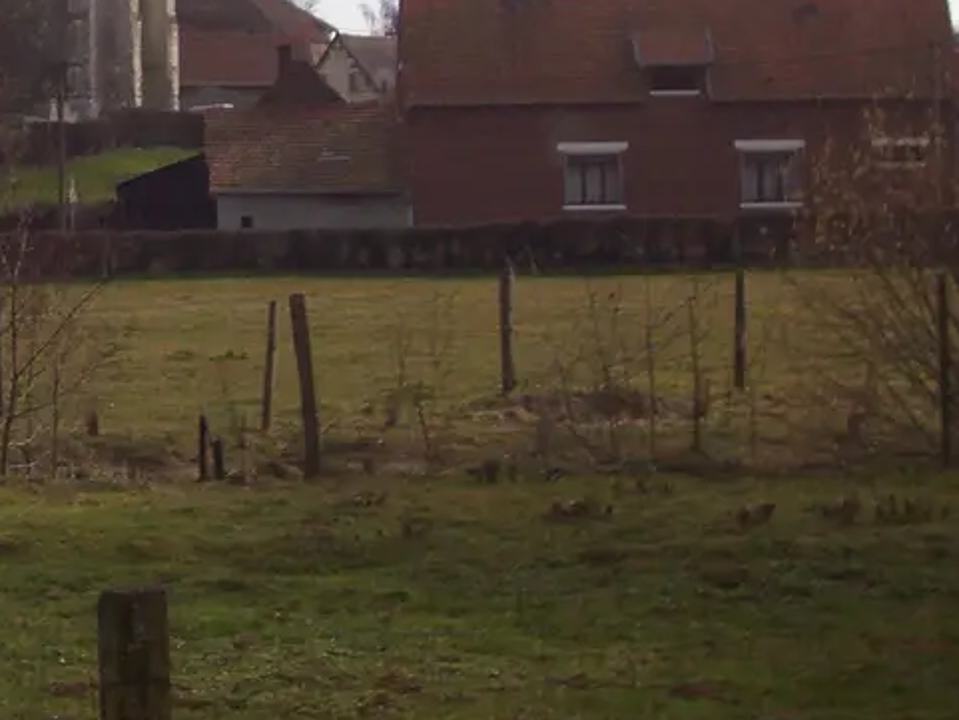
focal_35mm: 173
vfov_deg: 8.5
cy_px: -156
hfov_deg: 11.2
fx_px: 4794
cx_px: -229
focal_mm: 10.8
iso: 80
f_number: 3.6
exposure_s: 1/745
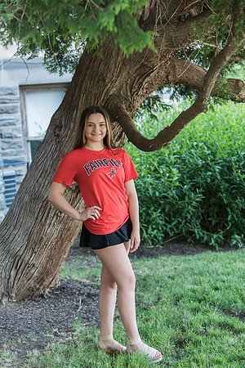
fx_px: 715
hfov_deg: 19.5
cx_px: 122
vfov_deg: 28.8
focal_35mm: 70
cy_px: 184
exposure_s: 1/100
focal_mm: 70
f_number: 3.5
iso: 500
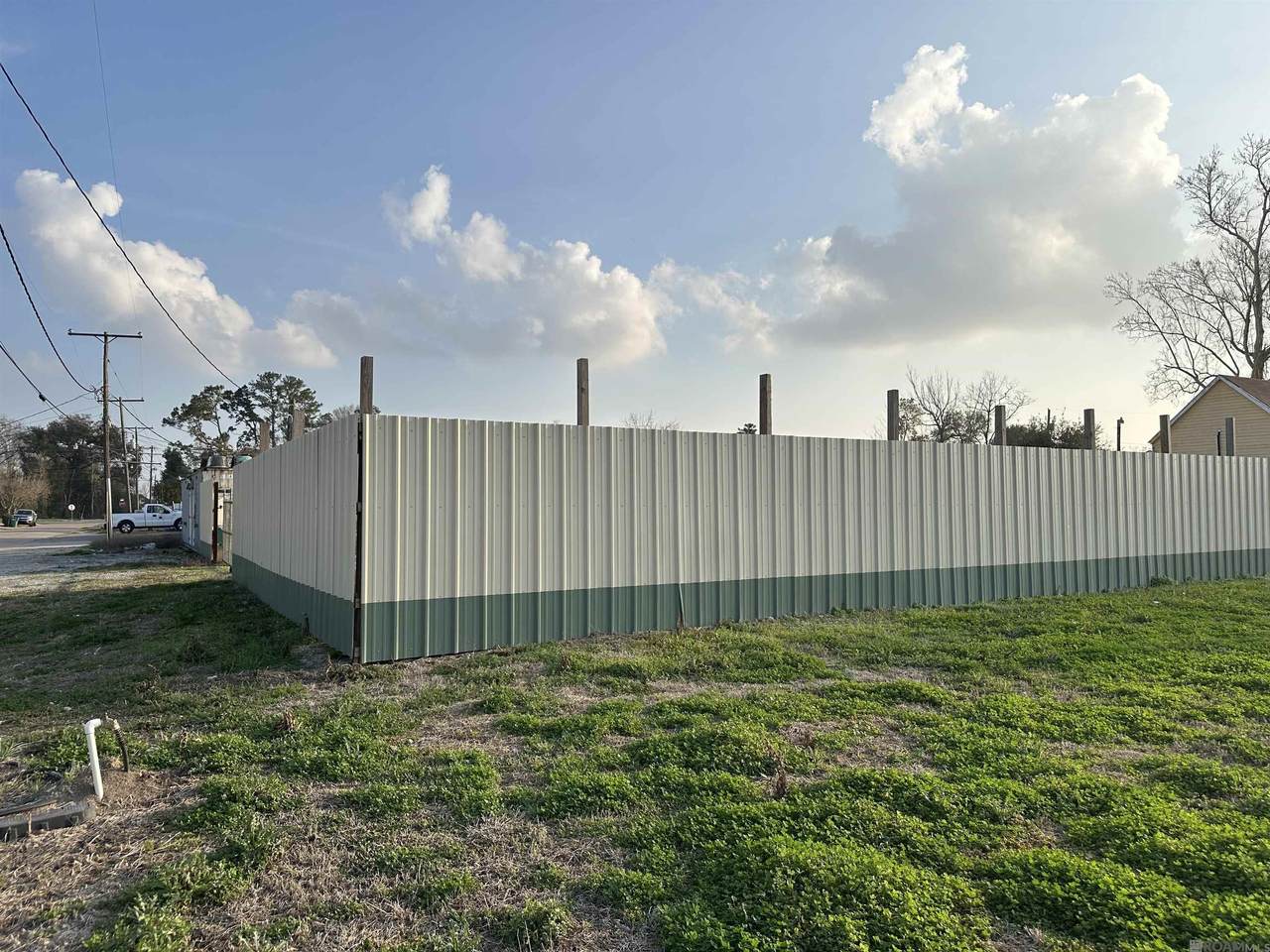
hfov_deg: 71.6
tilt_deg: +2.2
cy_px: 476
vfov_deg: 56.8
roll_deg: +0.1
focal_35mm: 24
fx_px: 881
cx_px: 635
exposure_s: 1/4762
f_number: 1.78
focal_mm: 6.86
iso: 80
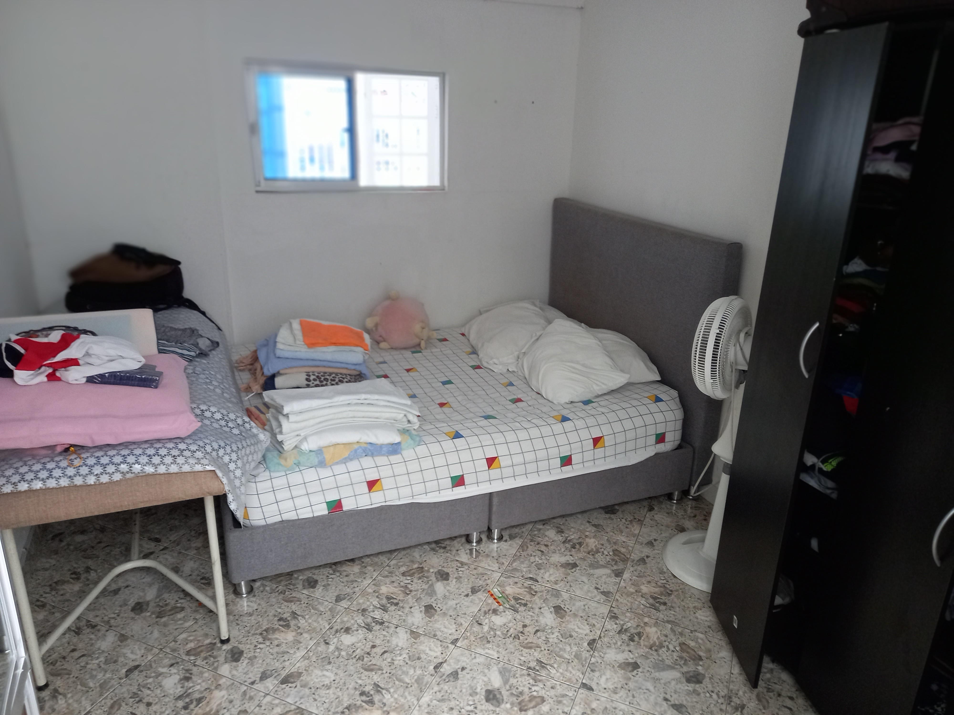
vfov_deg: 54.9
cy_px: 358
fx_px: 689
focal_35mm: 25
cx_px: 477
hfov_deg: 69.4
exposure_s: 1/60
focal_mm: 4.6
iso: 160
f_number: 2
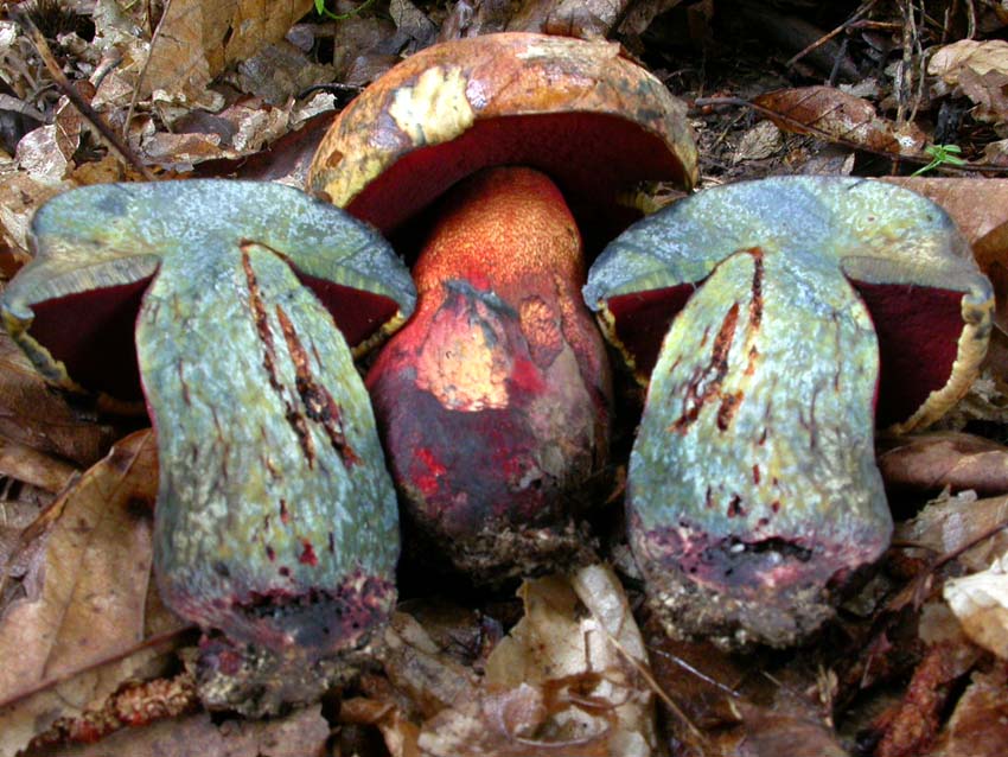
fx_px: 1107
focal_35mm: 38
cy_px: 378
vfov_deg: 37.7
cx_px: 504
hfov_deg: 49.0
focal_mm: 7.85
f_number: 7.5
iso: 200
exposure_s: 1/2
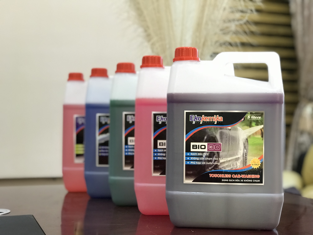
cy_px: 118
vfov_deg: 25.7
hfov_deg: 33.8
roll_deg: -0.8
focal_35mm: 57
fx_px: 515
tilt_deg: +0.3
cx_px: 156
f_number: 2.8
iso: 320
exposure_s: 1/50
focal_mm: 6.6
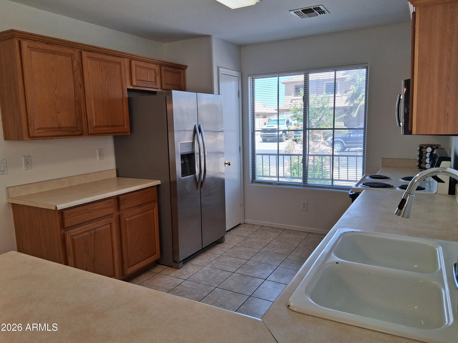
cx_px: 229
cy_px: 172
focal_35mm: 26
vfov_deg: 53.1
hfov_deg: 67.3
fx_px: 344
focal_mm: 3.98
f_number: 1.8
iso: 40
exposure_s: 1/120
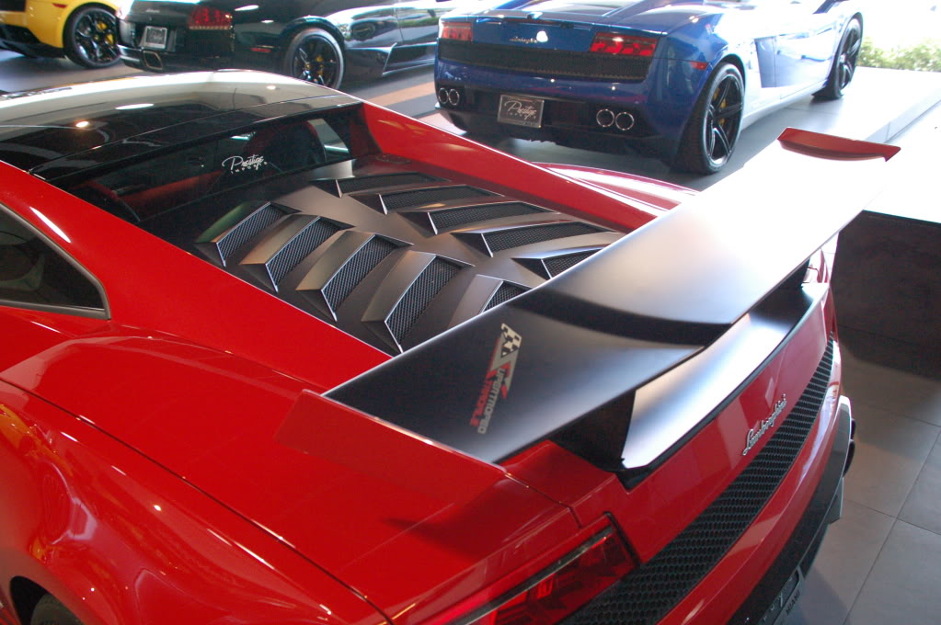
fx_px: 783
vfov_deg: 43.5
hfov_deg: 62.0
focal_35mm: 30
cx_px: 470
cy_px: 312
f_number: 3.8
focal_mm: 20
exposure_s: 1/30
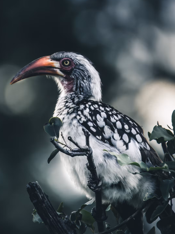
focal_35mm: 904
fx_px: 6094
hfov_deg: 1.6
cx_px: 67
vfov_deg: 2.2
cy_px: 58
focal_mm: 300
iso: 360
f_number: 5.6
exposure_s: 1/200
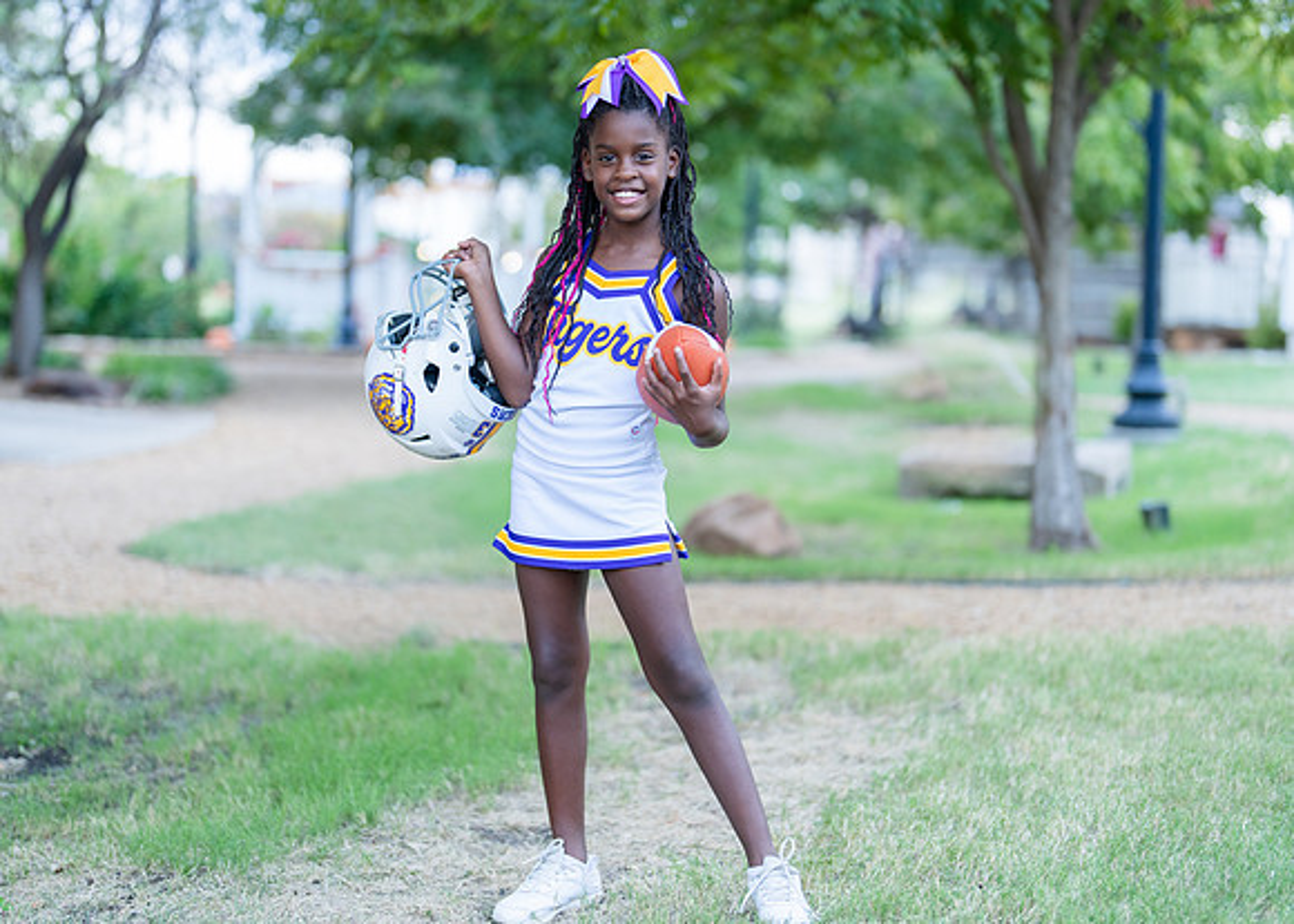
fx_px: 2071
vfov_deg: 25.1
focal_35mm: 56
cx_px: 646
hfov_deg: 34.7
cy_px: 440
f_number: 1.2
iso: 500
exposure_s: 1/500
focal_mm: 50
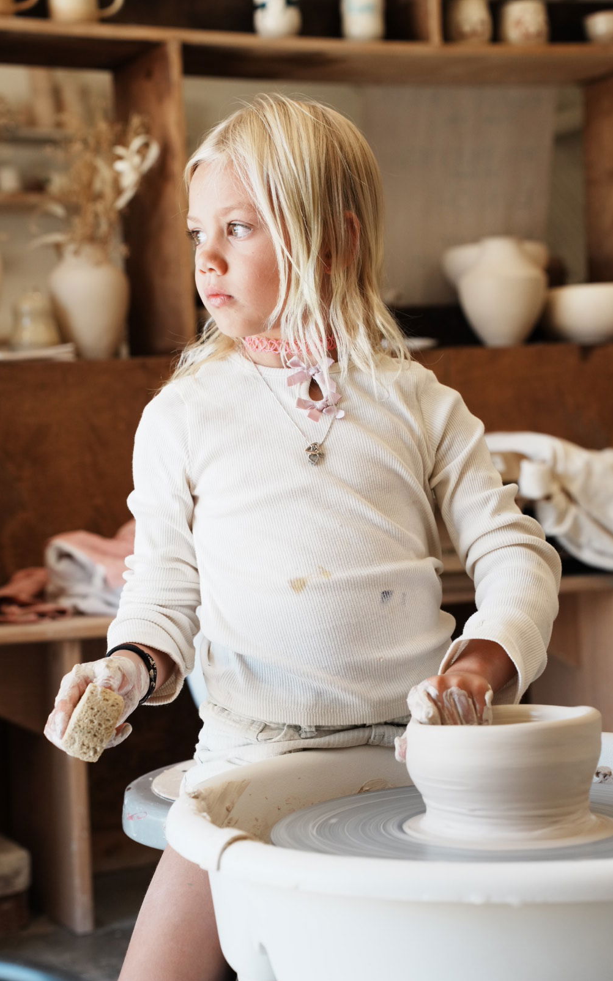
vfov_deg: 27.9
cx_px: 290
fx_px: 1979
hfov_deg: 17.6
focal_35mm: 74
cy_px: 494
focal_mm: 72
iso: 800
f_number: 5.6
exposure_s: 1/250
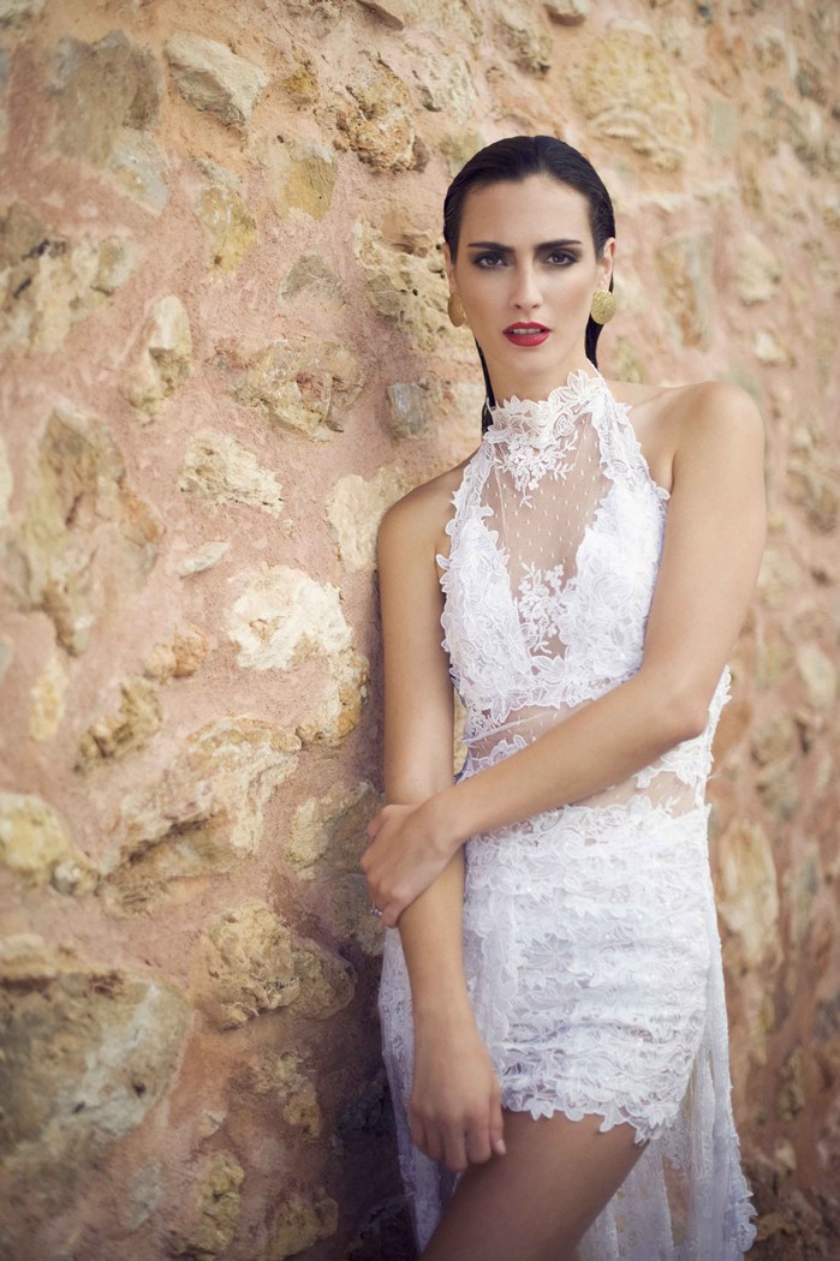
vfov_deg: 39.6
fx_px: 1752
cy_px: 630
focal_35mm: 50
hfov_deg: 27.0
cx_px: 420
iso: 200
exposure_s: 1/4000
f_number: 1.6
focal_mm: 50
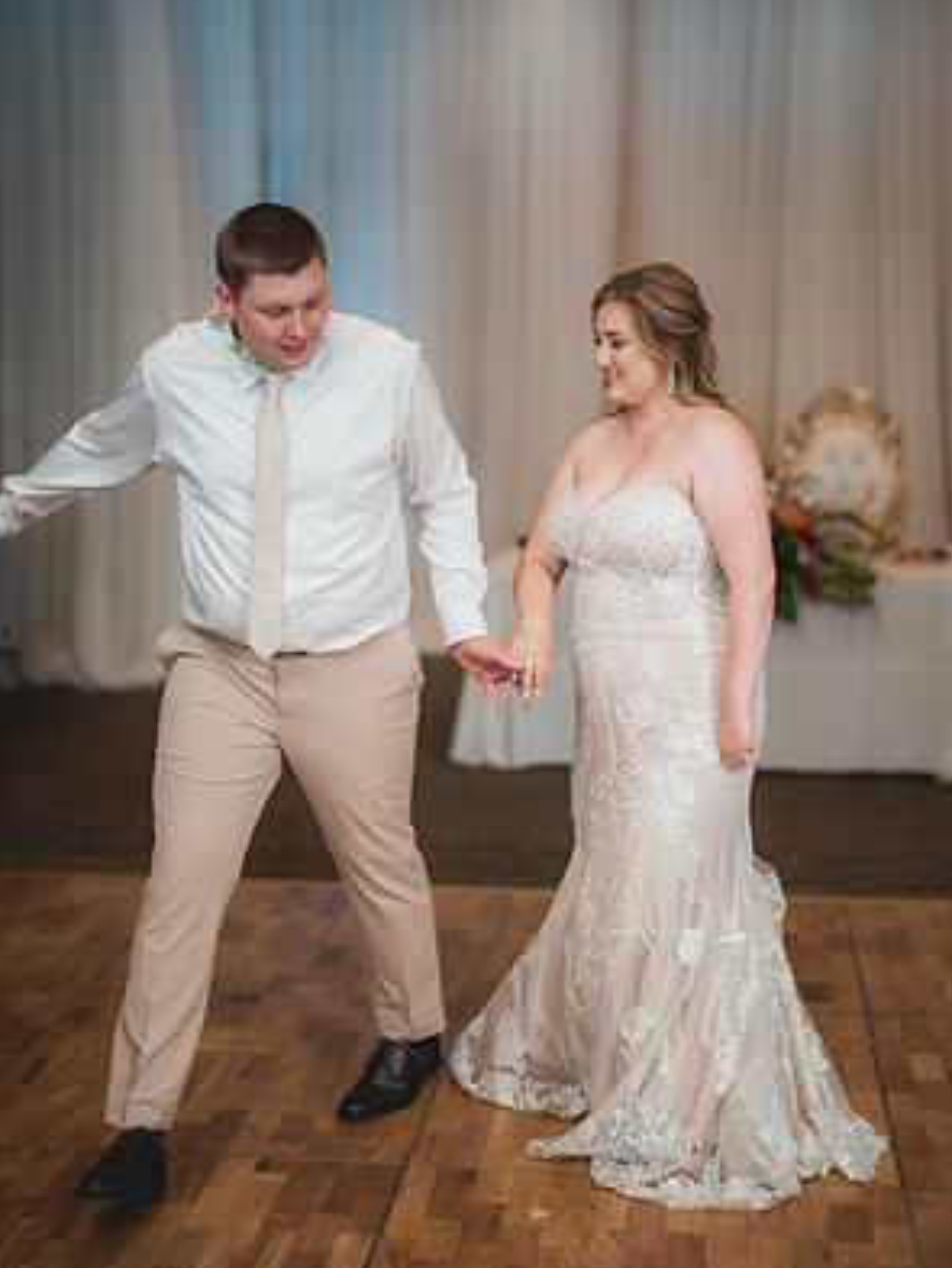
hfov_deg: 26.6
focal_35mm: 55
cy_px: 623
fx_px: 2016
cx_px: 481
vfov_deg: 34.9
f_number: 1.2
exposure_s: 1/250
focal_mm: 50
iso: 80
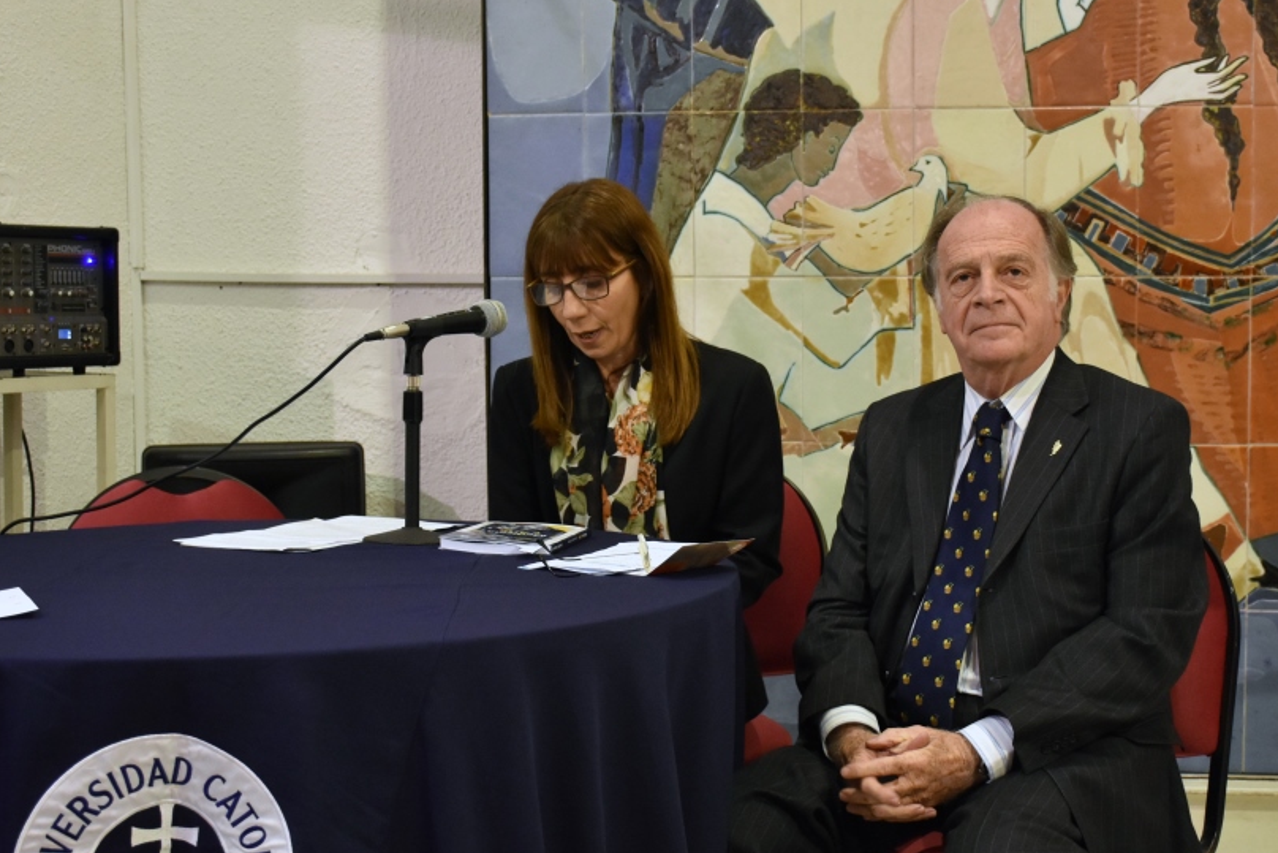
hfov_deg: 35.0
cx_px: 745
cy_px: 430
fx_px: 2024
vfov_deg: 23.8
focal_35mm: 57
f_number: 4
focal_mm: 30
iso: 1800
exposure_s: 1/60
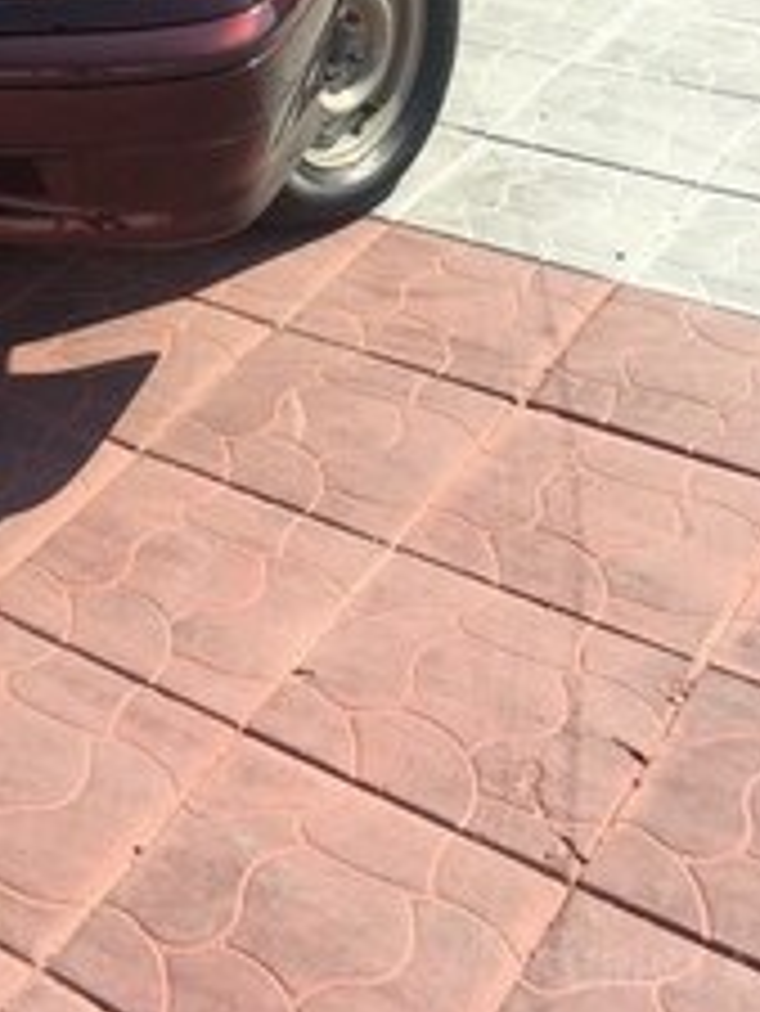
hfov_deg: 22.0
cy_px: -85
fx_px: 1872
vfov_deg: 27.8
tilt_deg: -18.3
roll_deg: +2.3
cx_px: -31
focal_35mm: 64
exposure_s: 1/718
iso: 25
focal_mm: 4.15
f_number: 2.2
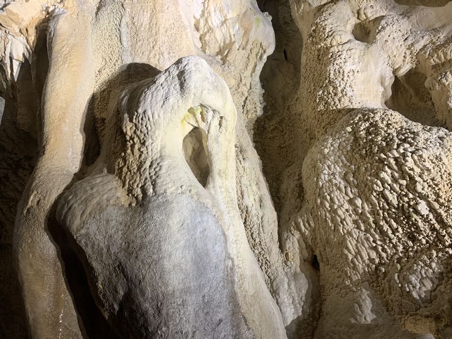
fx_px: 339
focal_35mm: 26
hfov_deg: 67.3
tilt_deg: +28.9
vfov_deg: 53.1
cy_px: 170
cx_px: 226
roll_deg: +5.9
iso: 200
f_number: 1.8
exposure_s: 1/60
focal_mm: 4.25
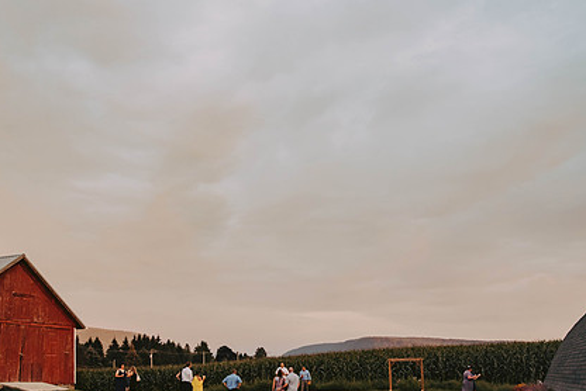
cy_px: 238
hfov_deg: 49.2
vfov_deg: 34.1
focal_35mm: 39
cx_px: 234
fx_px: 635
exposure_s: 1/200
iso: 800
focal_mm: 28
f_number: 6.3
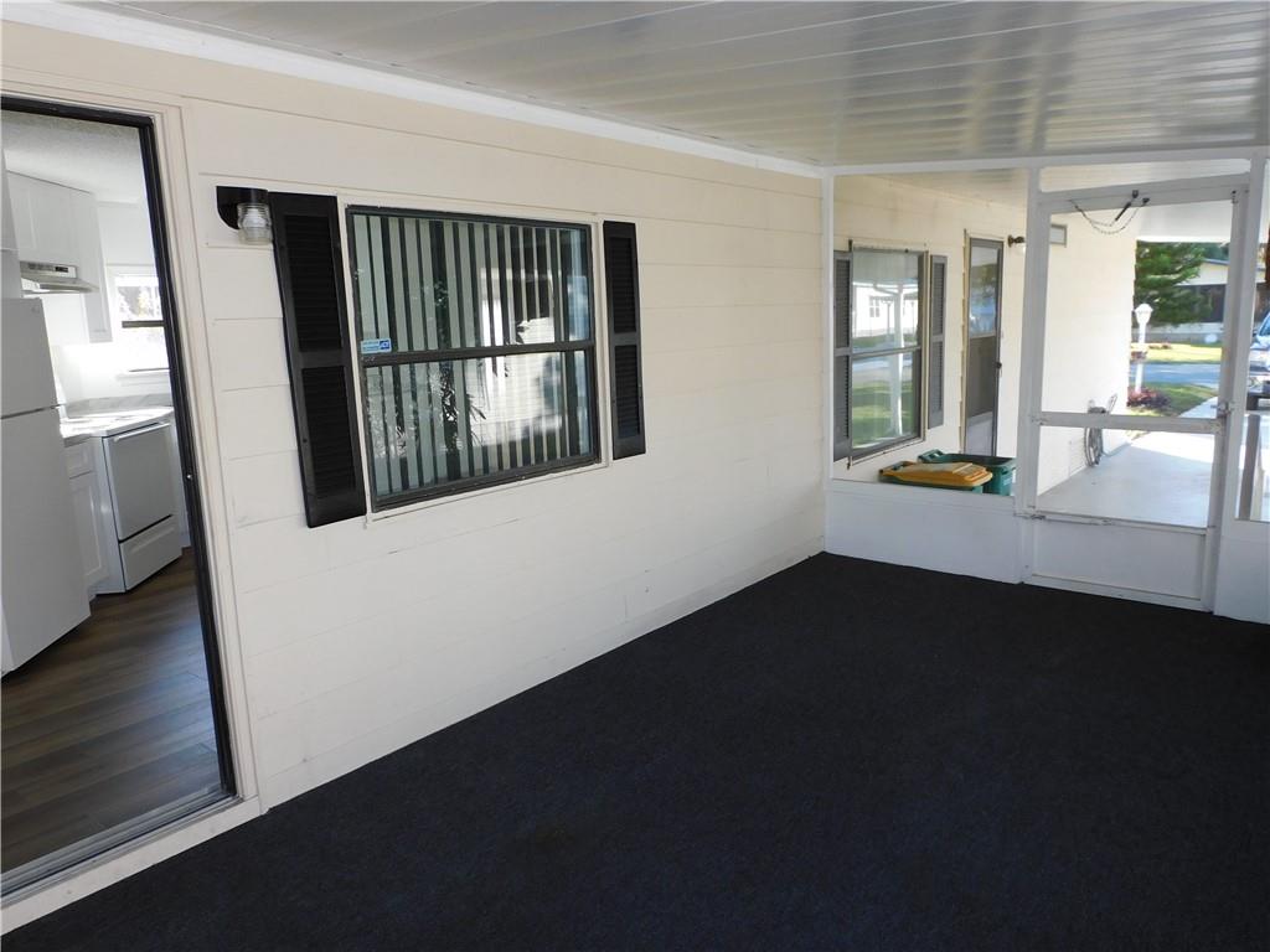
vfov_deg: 56.8
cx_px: 635
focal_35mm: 24
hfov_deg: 71.6
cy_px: 476
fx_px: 881
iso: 125
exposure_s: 1/60
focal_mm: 4.3
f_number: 3.3
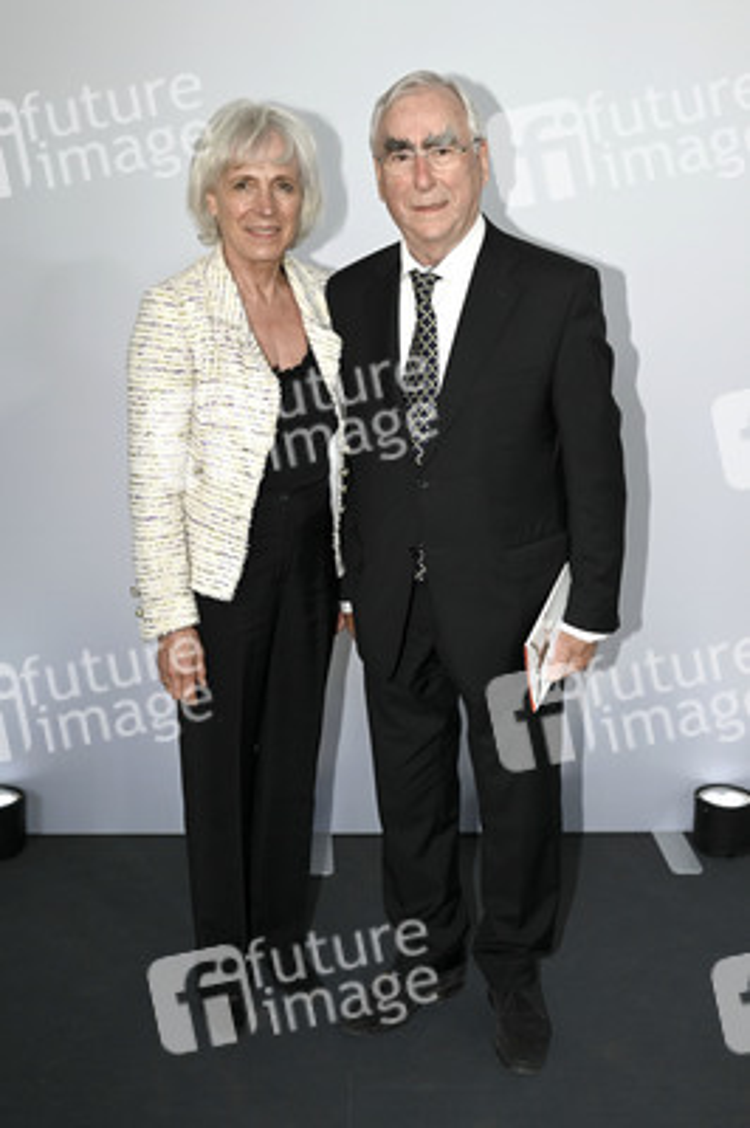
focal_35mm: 39
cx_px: 375
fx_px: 1221
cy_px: 564
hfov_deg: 34.2
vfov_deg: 49.6
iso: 640
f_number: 6.3
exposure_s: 1/125
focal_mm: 39
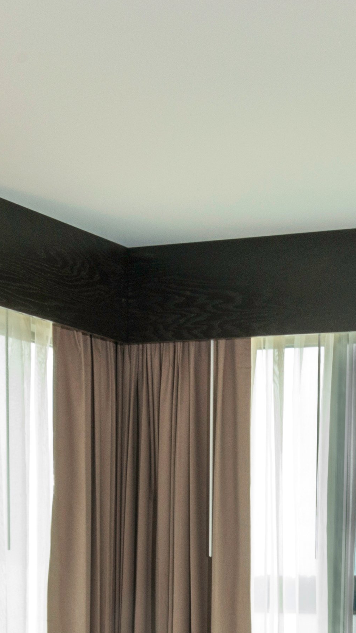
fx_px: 1443
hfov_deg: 13.8
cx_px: 382
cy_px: 758
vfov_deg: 22.8
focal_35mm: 86
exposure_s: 1/8
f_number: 8
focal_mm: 20
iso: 320
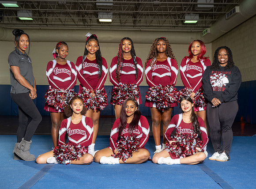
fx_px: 415
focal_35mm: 56
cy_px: 90
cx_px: 141
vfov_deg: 25.6
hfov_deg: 34.2
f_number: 6.3
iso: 320
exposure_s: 1/125
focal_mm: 50
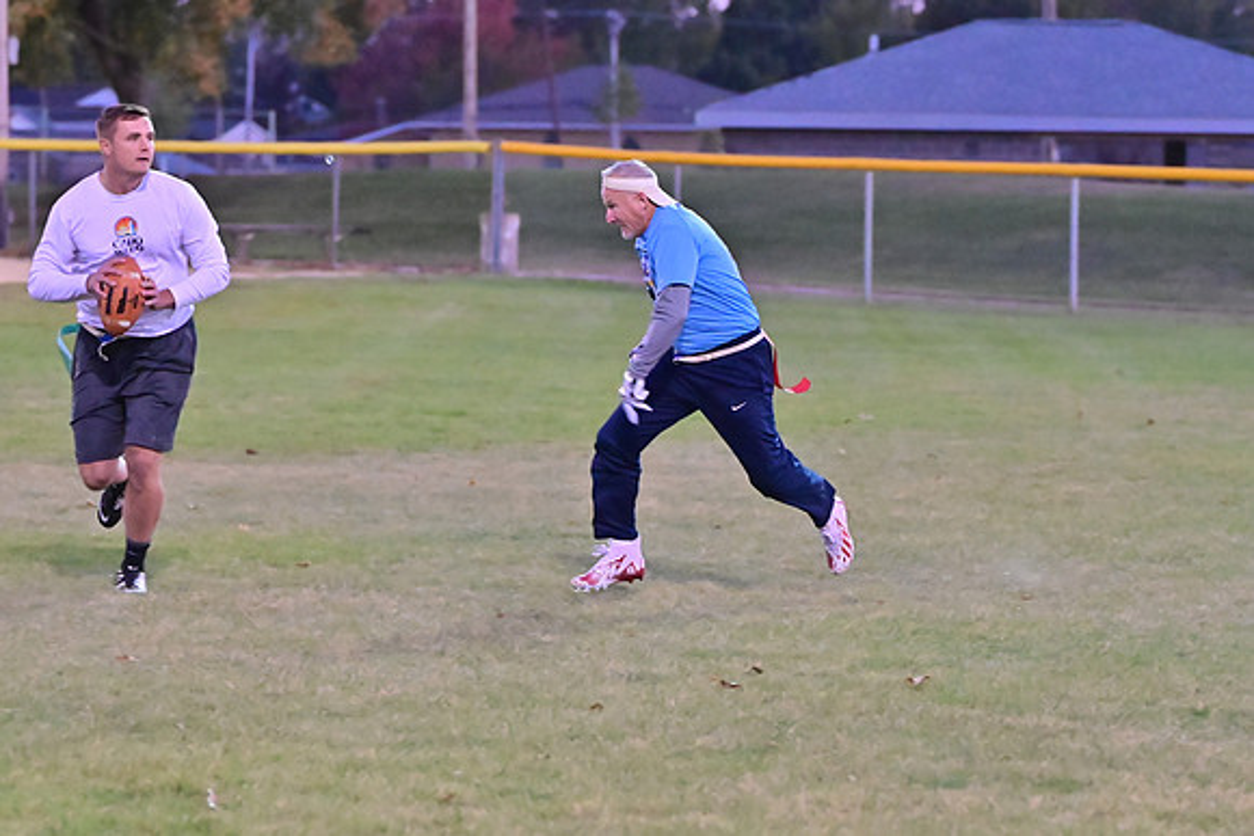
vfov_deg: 8.0
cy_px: 418
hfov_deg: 11.9
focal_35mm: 172
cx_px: 627
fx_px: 5992
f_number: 4
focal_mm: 115
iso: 6400
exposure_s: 1/400
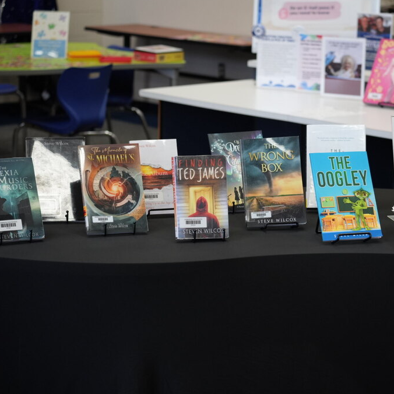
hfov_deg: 18.5
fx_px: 1210
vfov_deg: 18.5
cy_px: 196
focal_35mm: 94
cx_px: 236
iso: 1600
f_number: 4.5
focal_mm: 73
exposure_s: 1/160
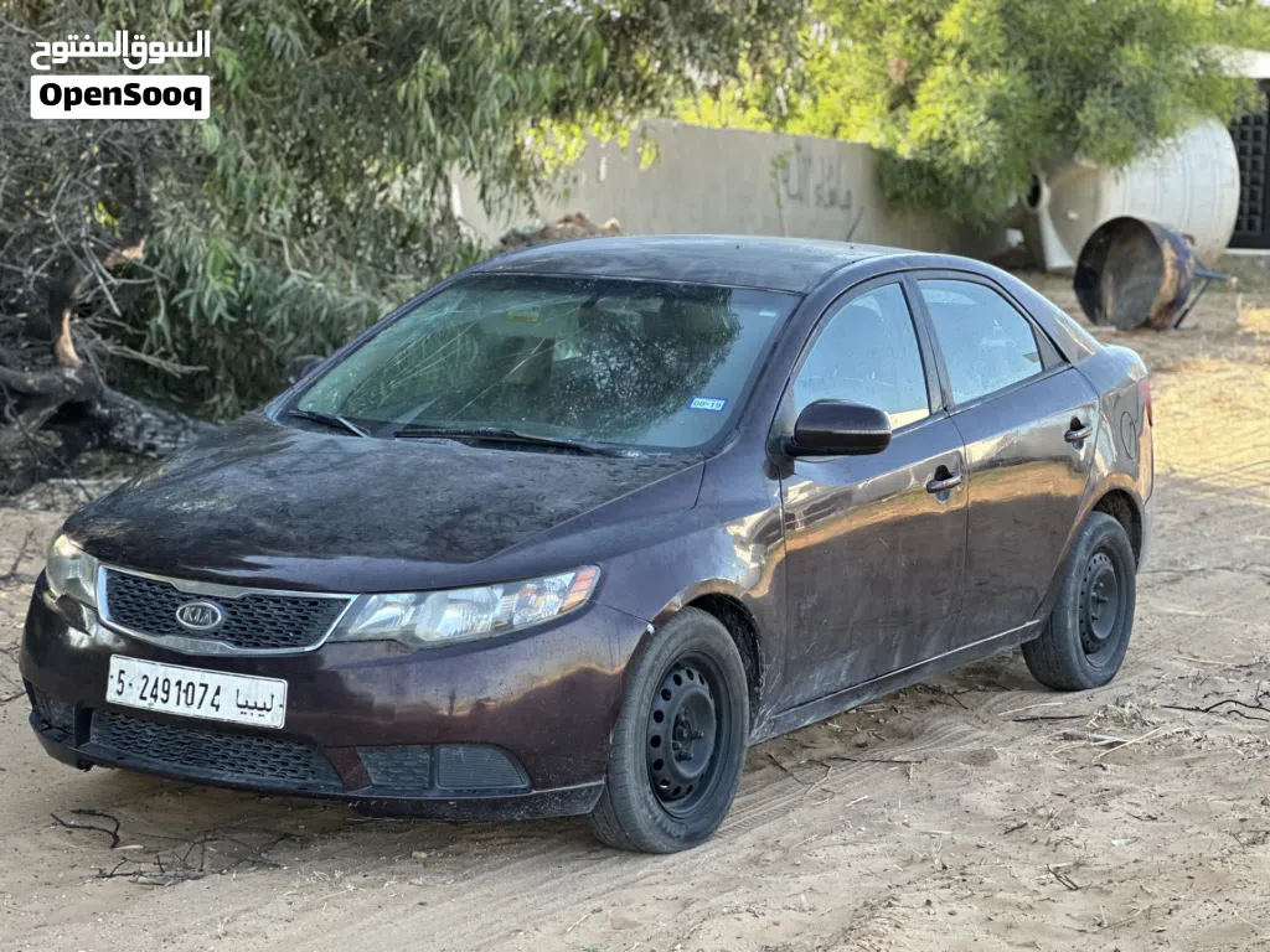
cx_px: 635
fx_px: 2825
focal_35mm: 77
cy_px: 476
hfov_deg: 25.3
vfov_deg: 19.1
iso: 64
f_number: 2.8
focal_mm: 9
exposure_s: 1/121
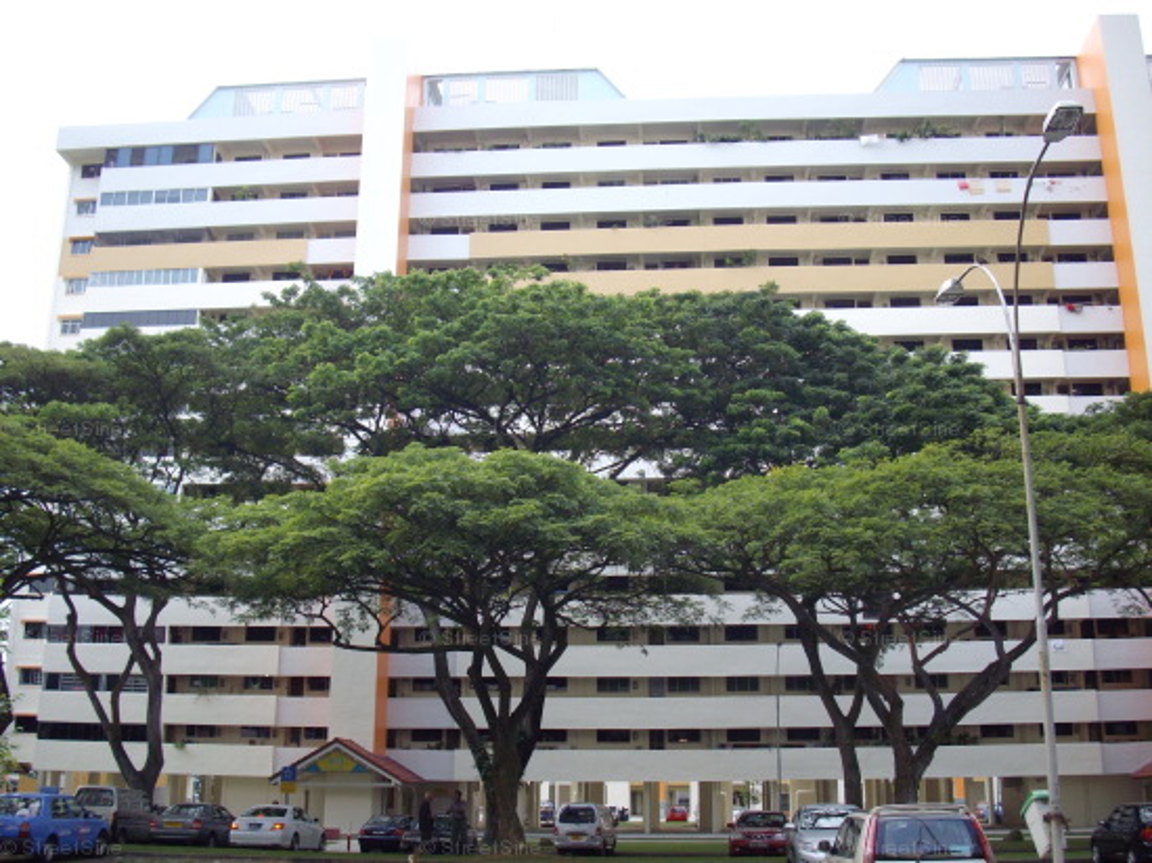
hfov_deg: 50.2
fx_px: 1231
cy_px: 432
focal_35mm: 37
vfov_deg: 38.6
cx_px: 576
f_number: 2.8
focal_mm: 6.2
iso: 81
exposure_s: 1/125
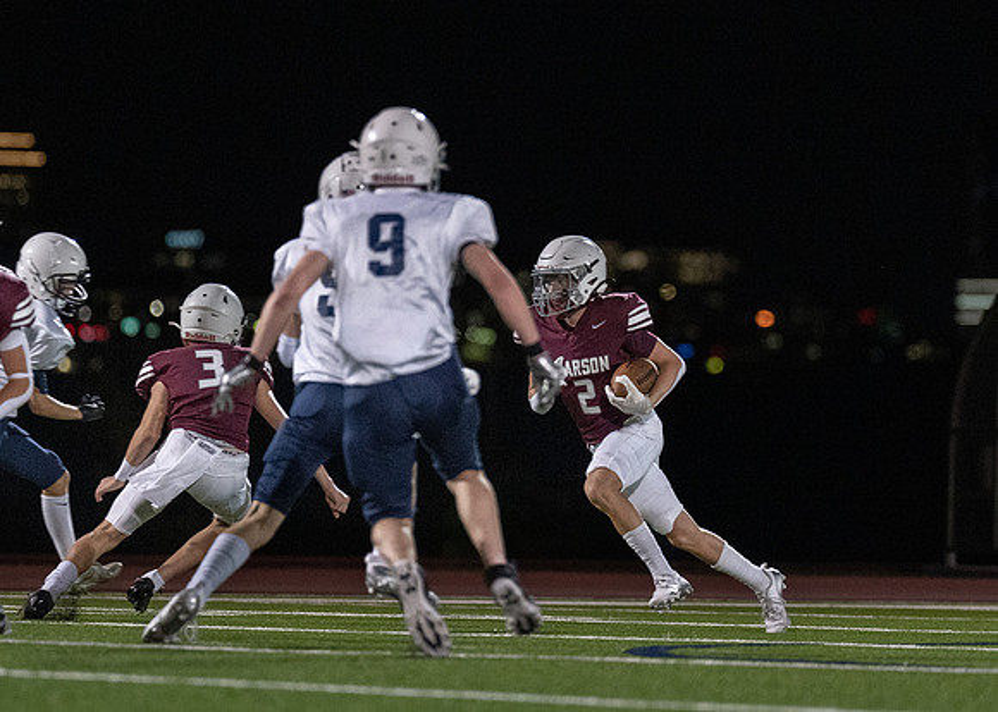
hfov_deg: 4.3
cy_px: 339
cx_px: 599
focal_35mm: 464
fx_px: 13158
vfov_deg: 3.1
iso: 4000
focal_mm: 200
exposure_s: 1/1000
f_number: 2.8
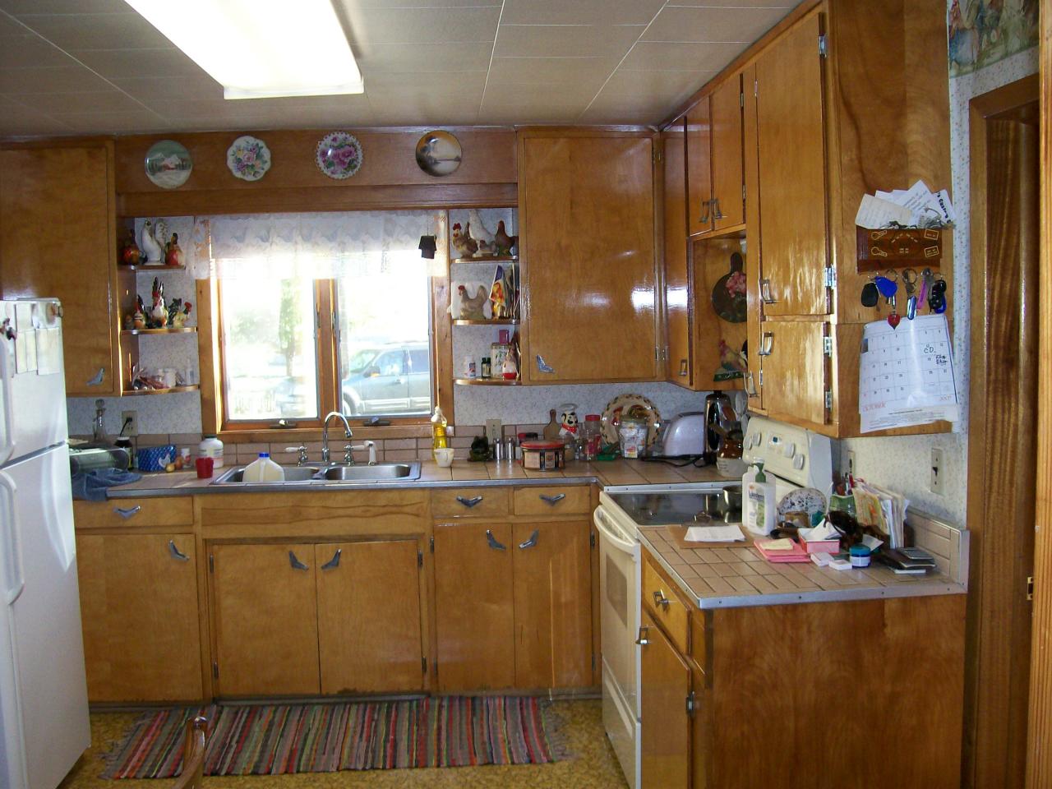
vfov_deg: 39.7
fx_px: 1094
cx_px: 526
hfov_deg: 51.4
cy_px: 394
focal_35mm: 36
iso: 140
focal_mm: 6
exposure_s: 1/64
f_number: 2.7
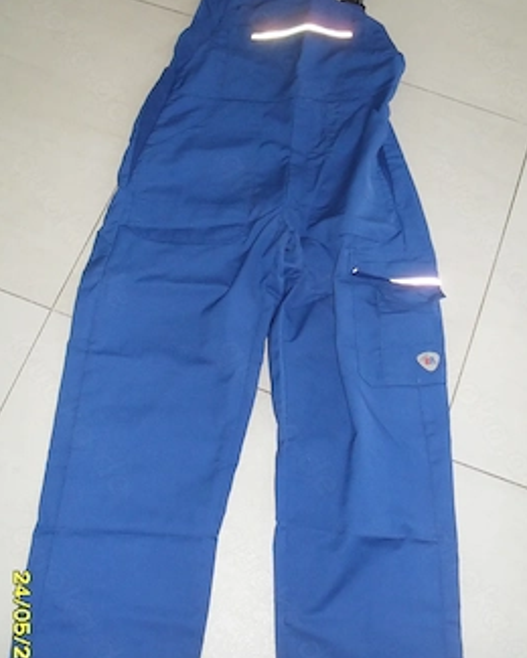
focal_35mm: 42
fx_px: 819
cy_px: 328
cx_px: 268
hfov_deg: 35.7
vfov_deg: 43.8
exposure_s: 1/45
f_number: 3.2
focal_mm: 6.3
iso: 200
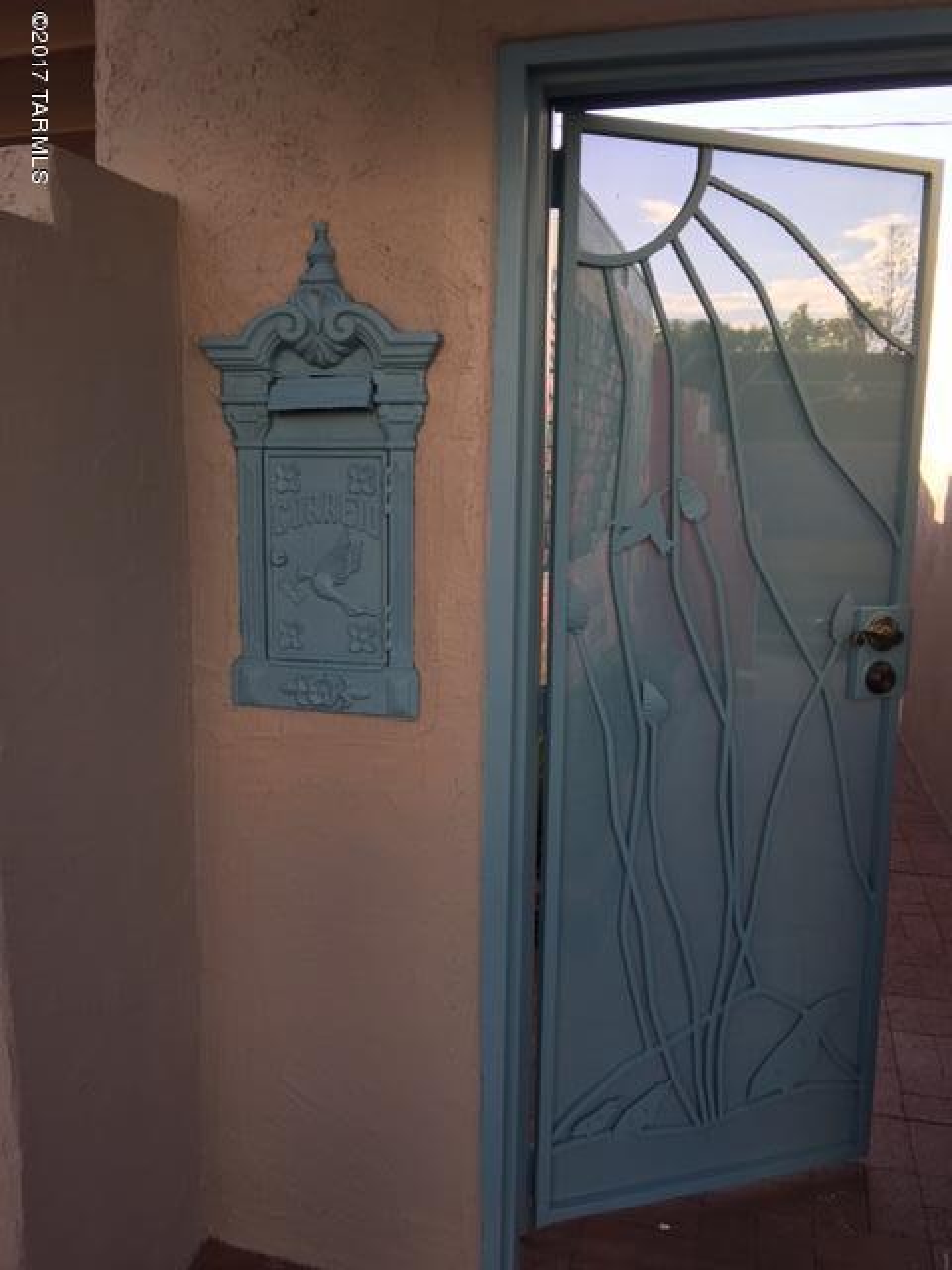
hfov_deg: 48.2
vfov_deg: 61.7
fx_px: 1063
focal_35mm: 29
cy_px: 635
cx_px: 476
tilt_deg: -7.8
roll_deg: -1.7
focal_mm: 4.15
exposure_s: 1/146
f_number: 2.2
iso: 25
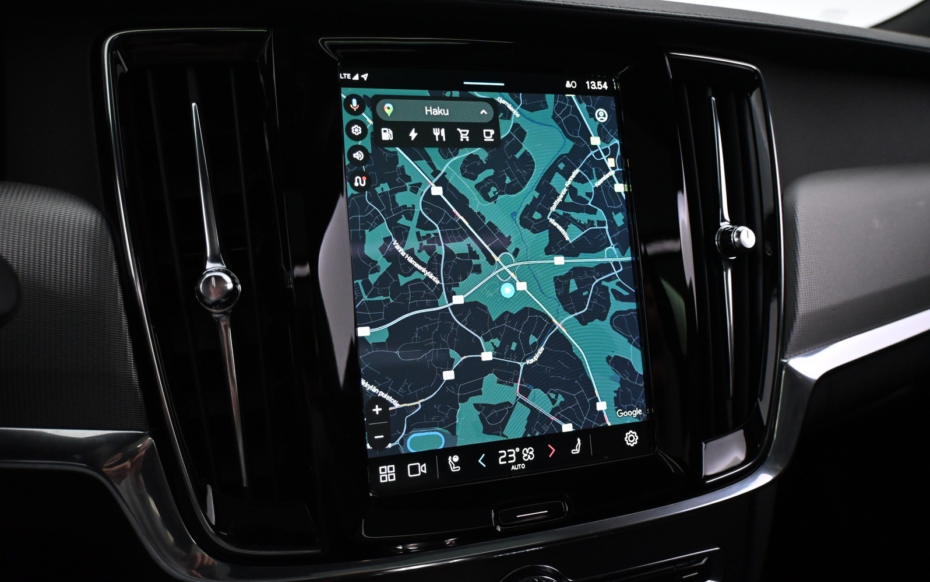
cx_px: 462
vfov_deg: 41.5
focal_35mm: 30
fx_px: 767
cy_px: 275
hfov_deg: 62.5
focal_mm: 19.5
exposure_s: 1/80
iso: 3200
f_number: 3.8
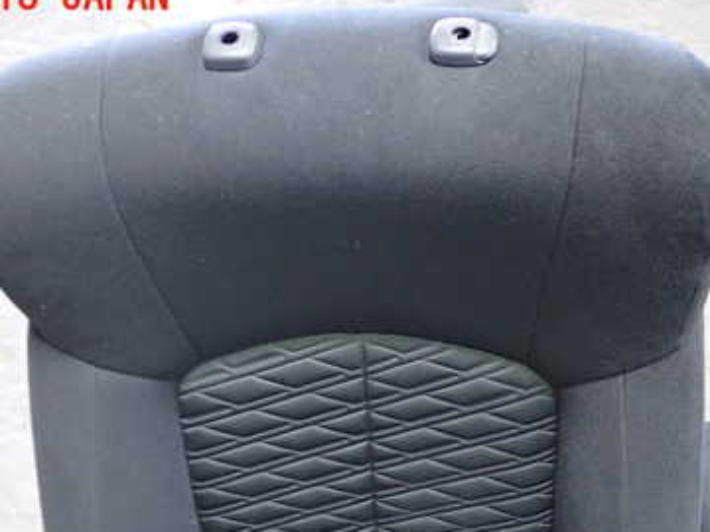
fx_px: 1026
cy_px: 416
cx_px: 402
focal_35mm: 50
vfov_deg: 28.6
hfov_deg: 38.1
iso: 800
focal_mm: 5.4
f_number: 2.3
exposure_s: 1/25
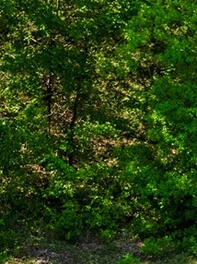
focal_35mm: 172
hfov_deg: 8.6
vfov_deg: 11.5
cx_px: 105
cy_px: 215
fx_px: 1307
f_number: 2.8
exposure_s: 1/640
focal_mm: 12.29
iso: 150
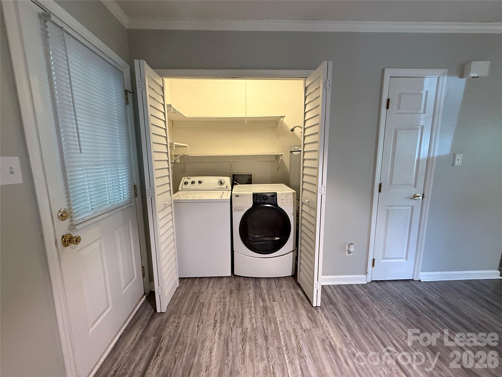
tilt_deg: -8.6
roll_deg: +1.1
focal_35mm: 14
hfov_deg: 102.1
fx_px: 203
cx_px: 251
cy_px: 188
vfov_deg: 85.7
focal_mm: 2.22
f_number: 2.2
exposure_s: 1/60
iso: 400
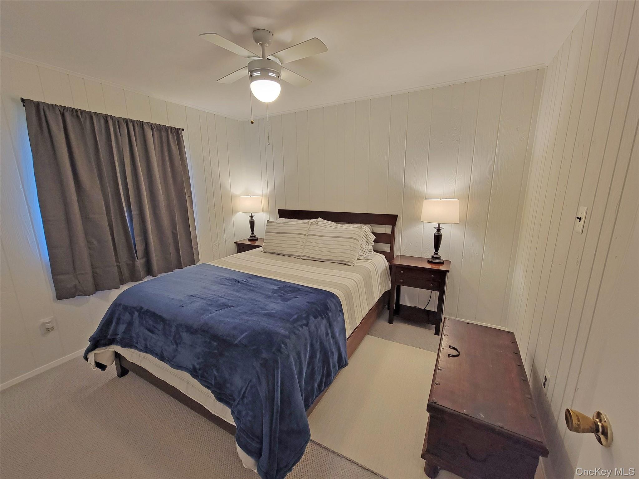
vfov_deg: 89.9
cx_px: 320
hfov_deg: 106.2
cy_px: 240
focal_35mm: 13
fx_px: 240
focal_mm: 2.2
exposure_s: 1/60
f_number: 2.2
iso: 250
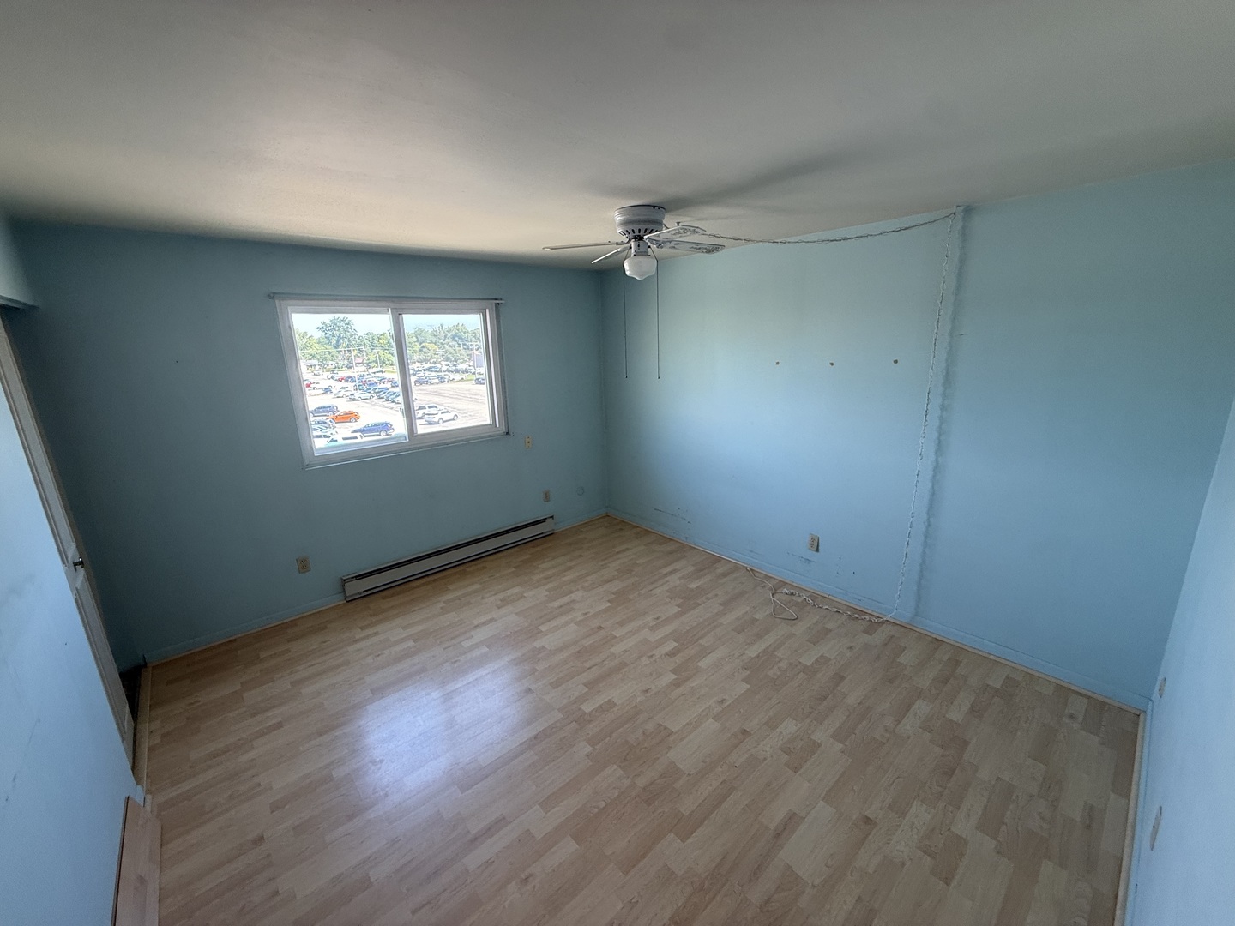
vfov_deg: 85.7
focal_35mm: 14
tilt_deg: -14.9
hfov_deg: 102.1
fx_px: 499
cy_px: 463
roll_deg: +2.0
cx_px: 618
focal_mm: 2.22
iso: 125
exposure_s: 1/99
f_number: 2.2
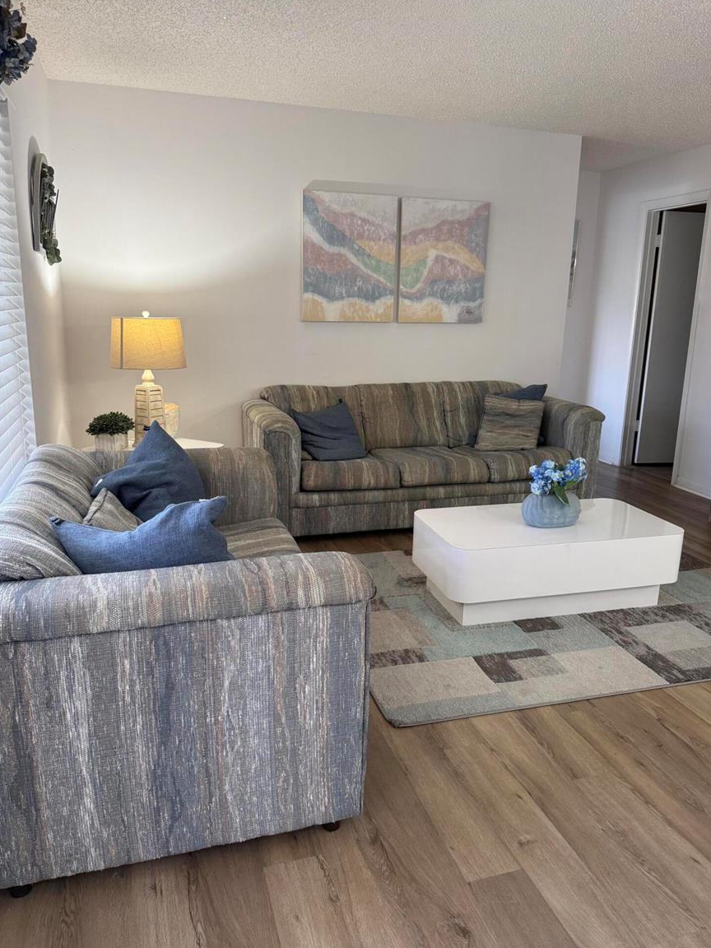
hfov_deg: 54.9
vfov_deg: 69.4
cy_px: 462
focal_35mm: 25
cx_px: 367
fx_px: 685
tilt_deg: -13.3
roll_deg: -1.8
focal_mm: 6.76
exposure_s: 1/120
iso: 200
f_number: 1.78
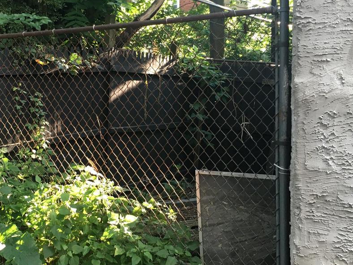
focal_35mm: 53
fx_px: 540
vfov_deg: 27.5
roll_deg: +0.6
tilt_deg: -4.1
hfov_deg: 35.7
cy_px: 115
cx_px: 108
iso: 25
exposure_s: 1/30
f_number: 2.2
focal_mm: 4.15
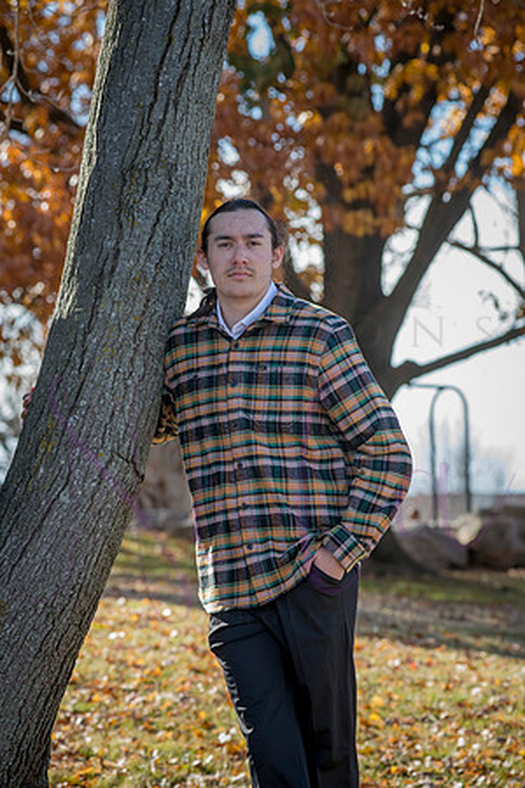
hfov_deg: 11.4
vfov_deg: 17.1
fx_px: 2625
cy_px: 394
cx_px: 262
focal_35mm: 120
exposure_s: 1/400
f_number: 5.6
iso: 400
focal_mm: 120
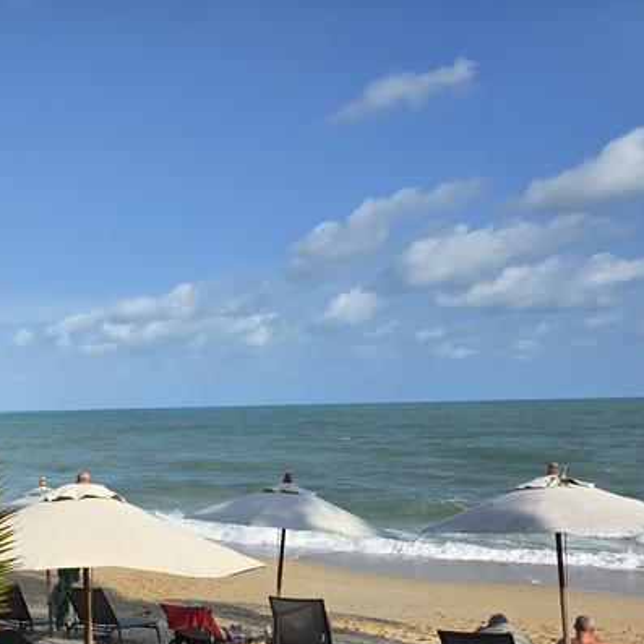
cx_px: 39
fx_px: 863
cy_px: 456
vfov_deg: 40.1
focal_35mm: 41
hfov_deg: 37.6
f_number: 1.7
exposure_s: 1/1047
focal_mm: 6.3
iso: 12
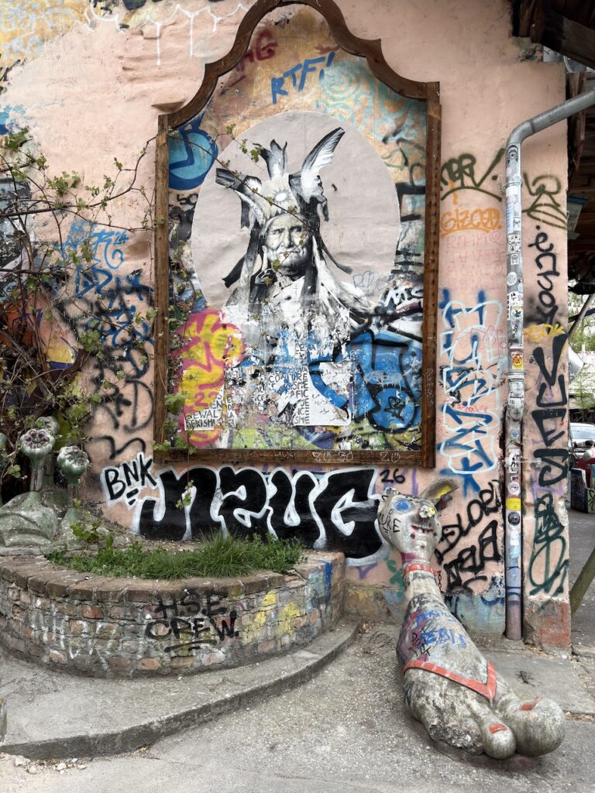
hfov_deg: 56.8
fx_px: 550
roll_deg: -1.1
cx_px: 298
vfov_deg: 71.6
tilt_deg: +2.1
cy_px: 396
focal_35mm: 24
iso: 64
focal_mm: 6.76
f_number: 1.78
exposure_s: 1/205
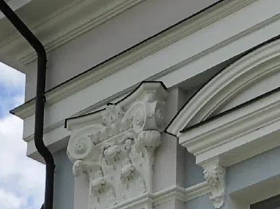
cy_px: 576
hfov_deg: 10.7
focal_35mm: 176
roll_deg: -2.5
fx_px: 1423
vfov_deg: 7.6
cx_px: -178
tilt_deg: +13.7
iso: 20
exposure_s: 1/3745
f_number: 1.8
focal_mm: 4
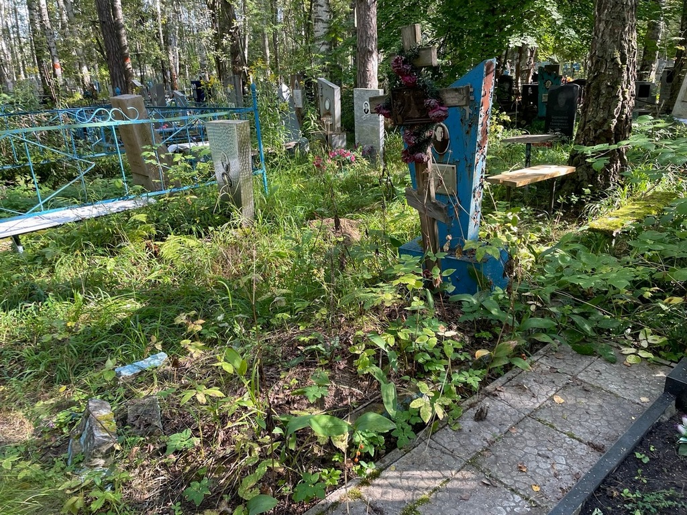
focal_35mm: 26
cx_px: 344
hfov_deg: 67.3
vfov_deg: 53.1
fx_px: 516
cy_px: 258
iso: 80
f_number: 1.6
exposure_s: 1/121
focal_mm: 4.2
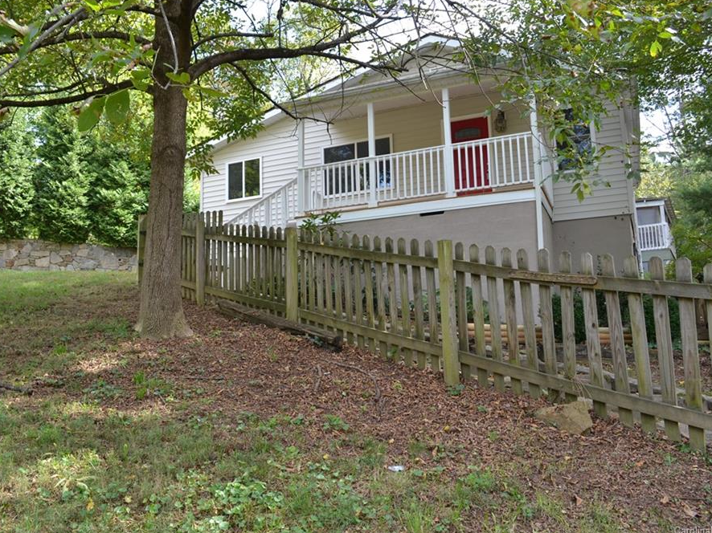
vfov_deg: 46.8
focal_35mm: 30
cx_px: 350
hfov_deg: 60.0
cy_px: 264
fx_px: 617
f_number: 5.6
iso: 140
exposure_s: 1/60
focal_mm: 18
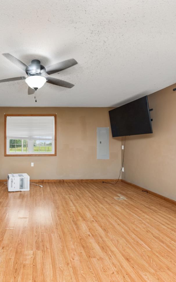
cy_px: 142
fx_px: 146
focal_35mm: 19
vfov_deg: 88.0
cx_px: 41
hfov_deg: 58.4
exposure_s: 1/100
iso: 500
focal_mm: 12
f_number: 5.6
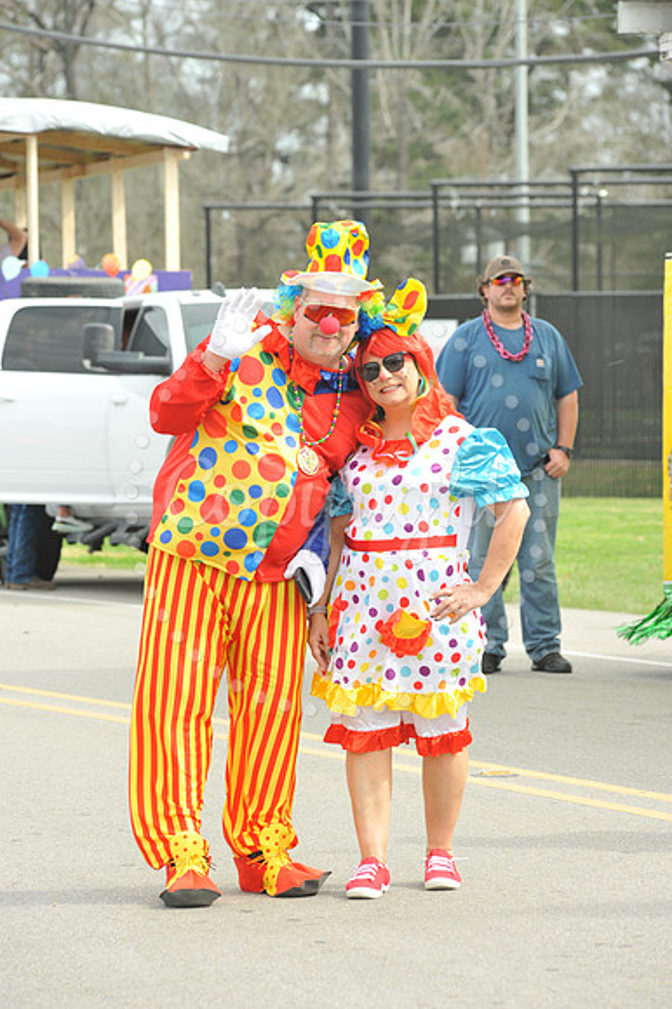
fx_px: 5186
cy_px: 504
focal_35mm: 185
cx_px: 336
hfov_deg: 7.4
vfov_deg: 11.1
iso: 200
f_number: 9
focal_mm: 185
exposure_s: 1/125
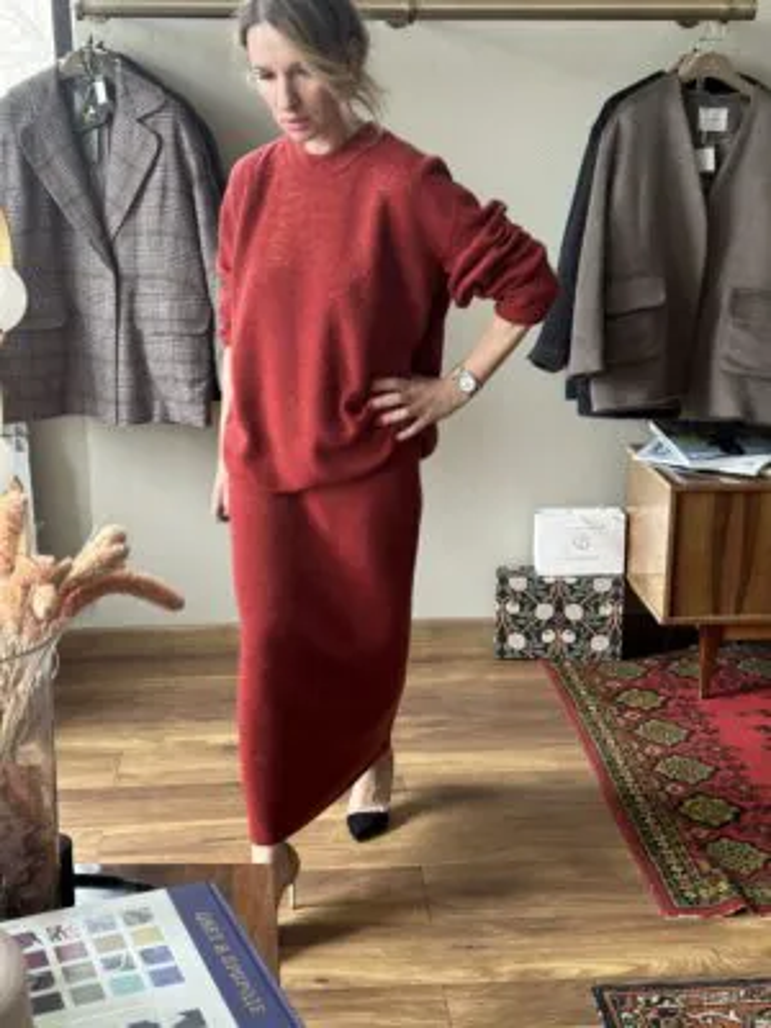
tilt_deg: -16.6
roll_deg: -0.8
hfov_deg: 30.3
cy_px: 514
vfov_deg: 39.7
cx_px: 386
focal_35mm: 48
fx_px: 1425
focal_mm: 6.86
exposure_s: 1/60
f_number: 1.78
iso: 200
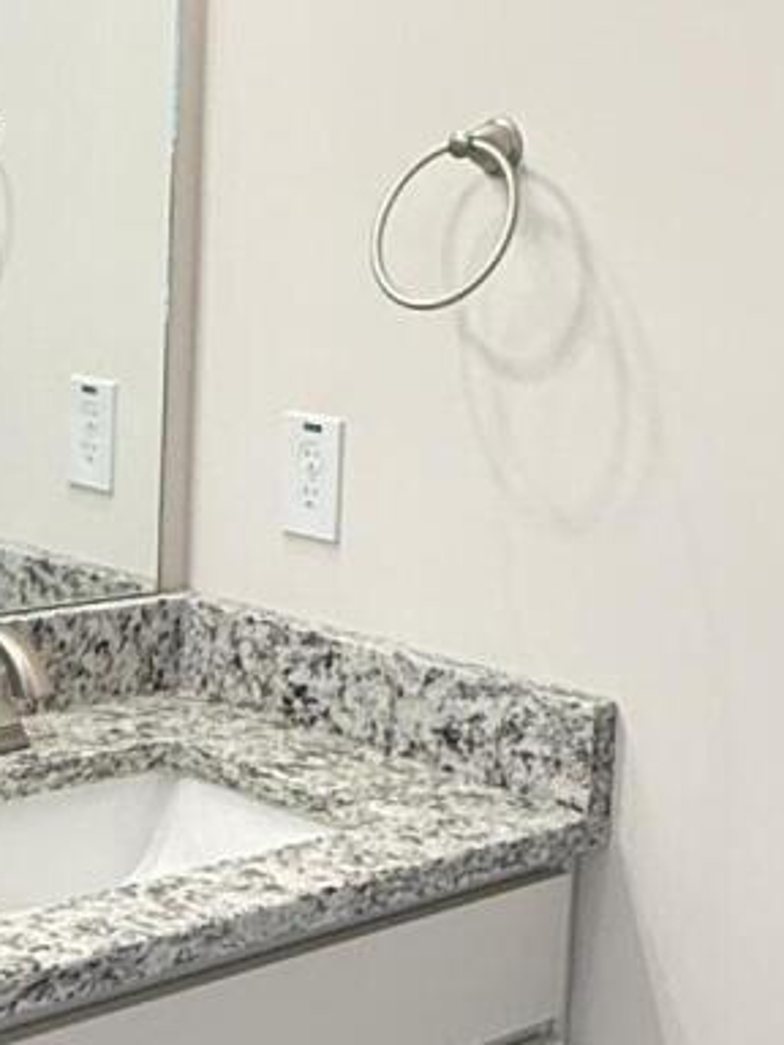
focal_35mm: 73
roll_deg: -2.0
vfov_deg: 26.7
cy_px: 457
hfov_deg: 19.9
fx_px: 2204
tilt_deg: -7.4
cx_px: 152
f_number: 2.2
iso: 250
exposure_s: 1/120
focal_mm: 2.22
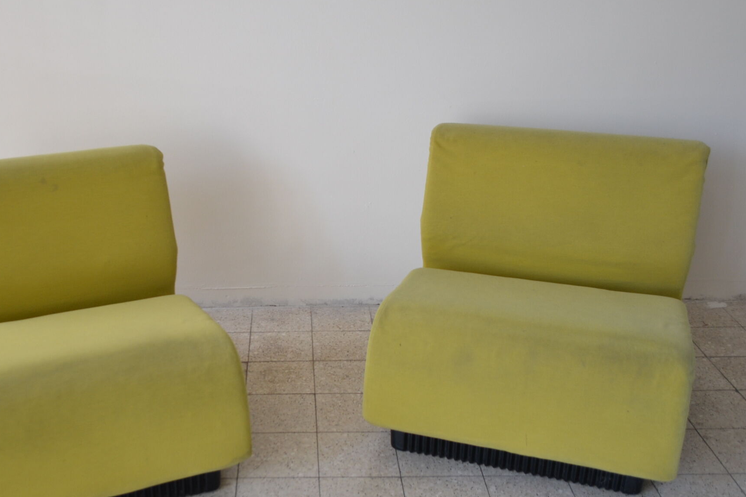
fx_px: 912
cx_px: 277
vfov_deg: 30.4
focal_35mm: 44
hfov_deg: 44.1
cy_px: 312
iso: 400
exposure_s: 1/50
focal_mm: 22
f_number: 3.8
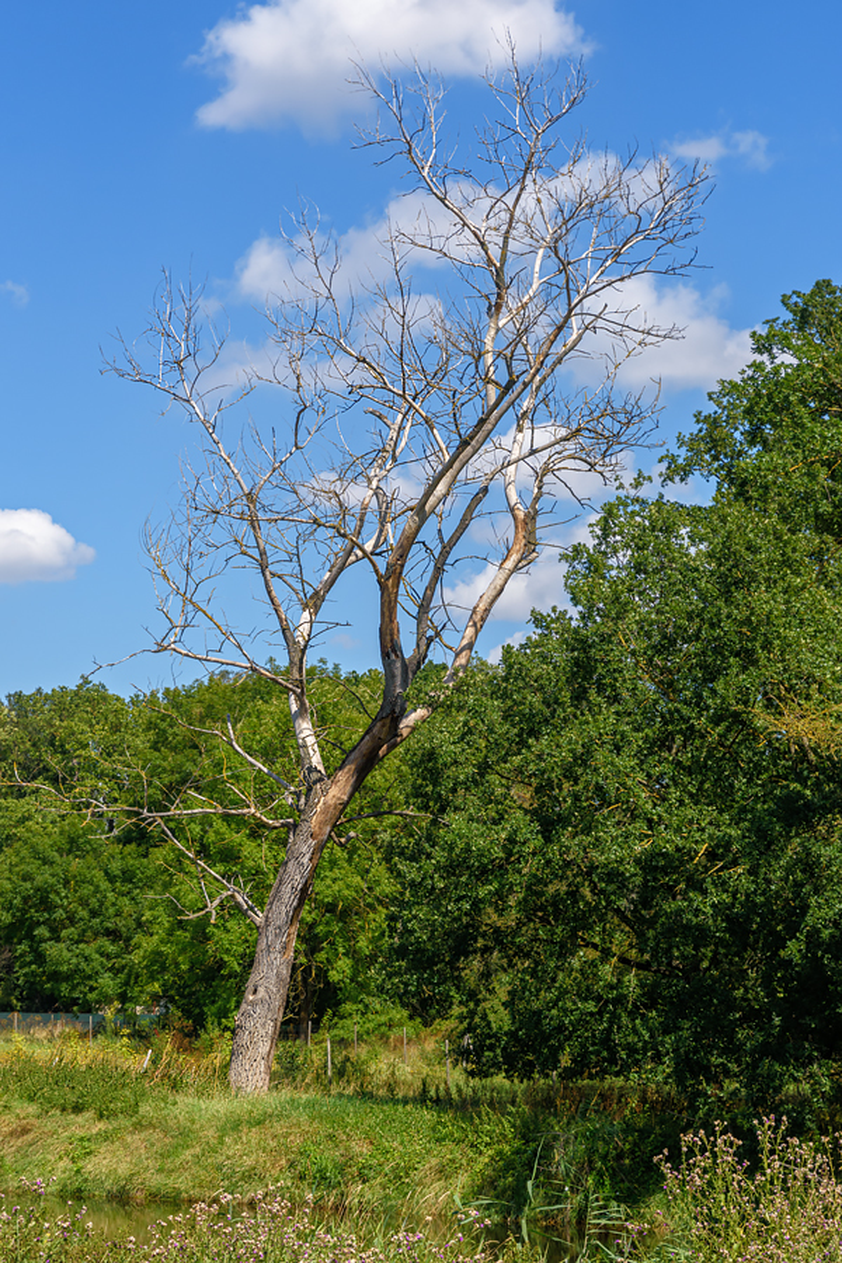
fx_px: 2526
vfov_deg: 28.1
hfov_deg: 18.9
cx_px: 421
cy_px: 632
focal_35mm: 72
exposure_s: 1/800
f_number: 8
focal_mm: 48
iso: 200
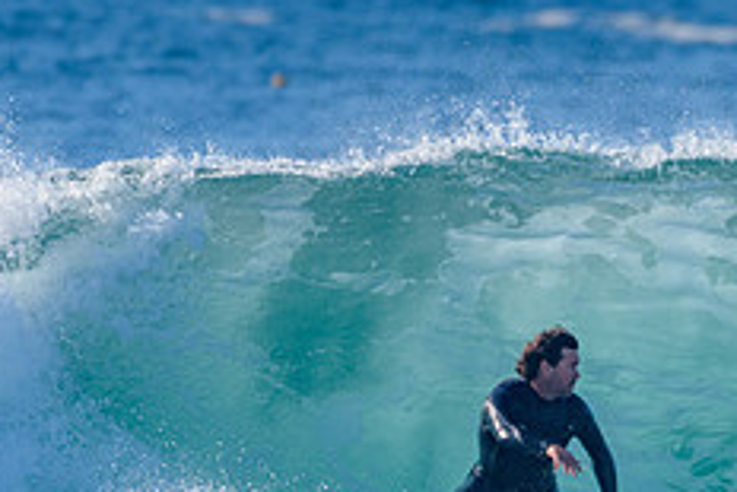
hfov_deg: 1.3
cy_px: 504
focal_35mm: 1530
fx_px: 31341
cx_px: 795
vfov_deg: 0.9
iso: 180
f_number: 5.6
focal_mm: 500
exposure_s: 1/2000
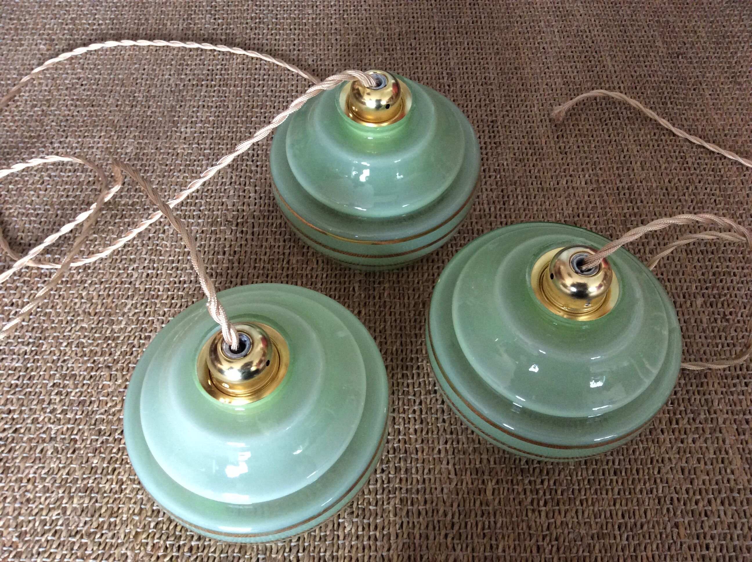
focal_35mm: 32
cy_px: 281
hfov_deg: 56.9
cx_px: 376
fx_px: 694
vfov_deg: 44.1
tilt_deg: -59.4
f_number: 2.4
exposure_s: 1/25
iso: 160
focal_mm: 3.3
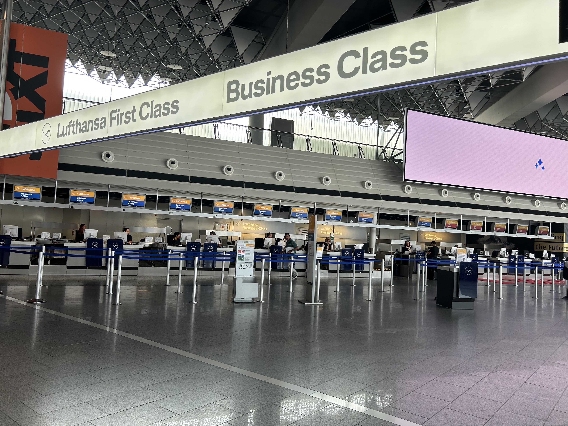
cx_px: 275
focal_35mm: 27
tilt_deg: +2.1
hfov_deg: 65.3
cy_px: 215
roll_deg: -2.2
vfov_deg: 51.4
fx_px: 443
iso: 40
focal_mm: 5.7
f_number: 1.5
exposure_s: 1/212
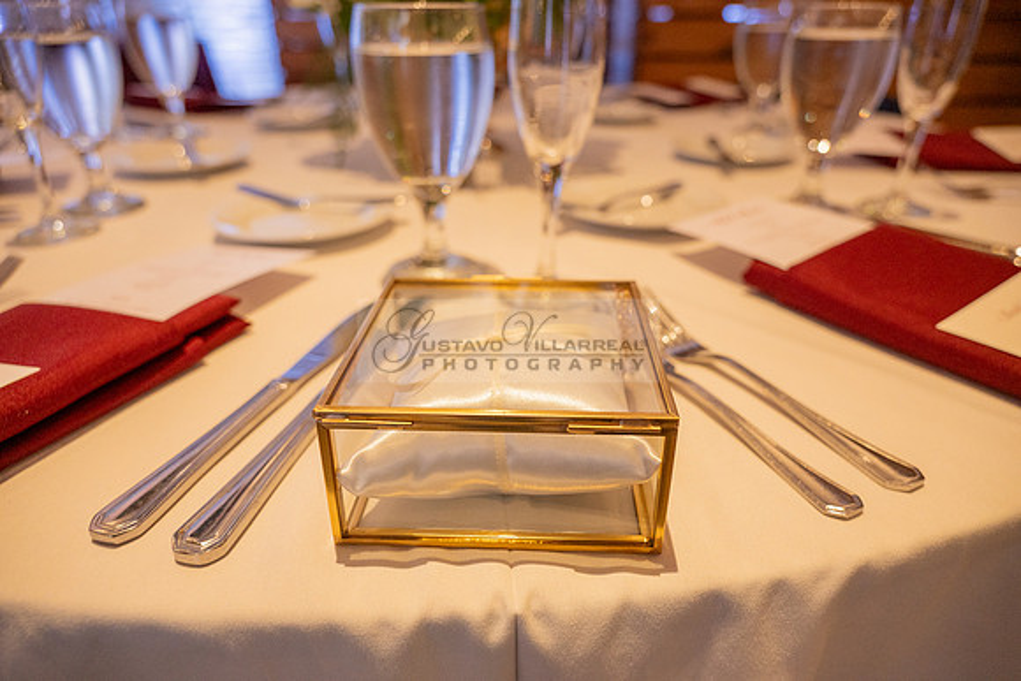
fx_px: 681
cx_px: 510
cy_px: 340
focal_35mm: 24
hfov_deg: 73.7
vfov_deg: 53.2
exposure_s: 1/200
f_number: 4
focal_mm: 24
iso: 1600
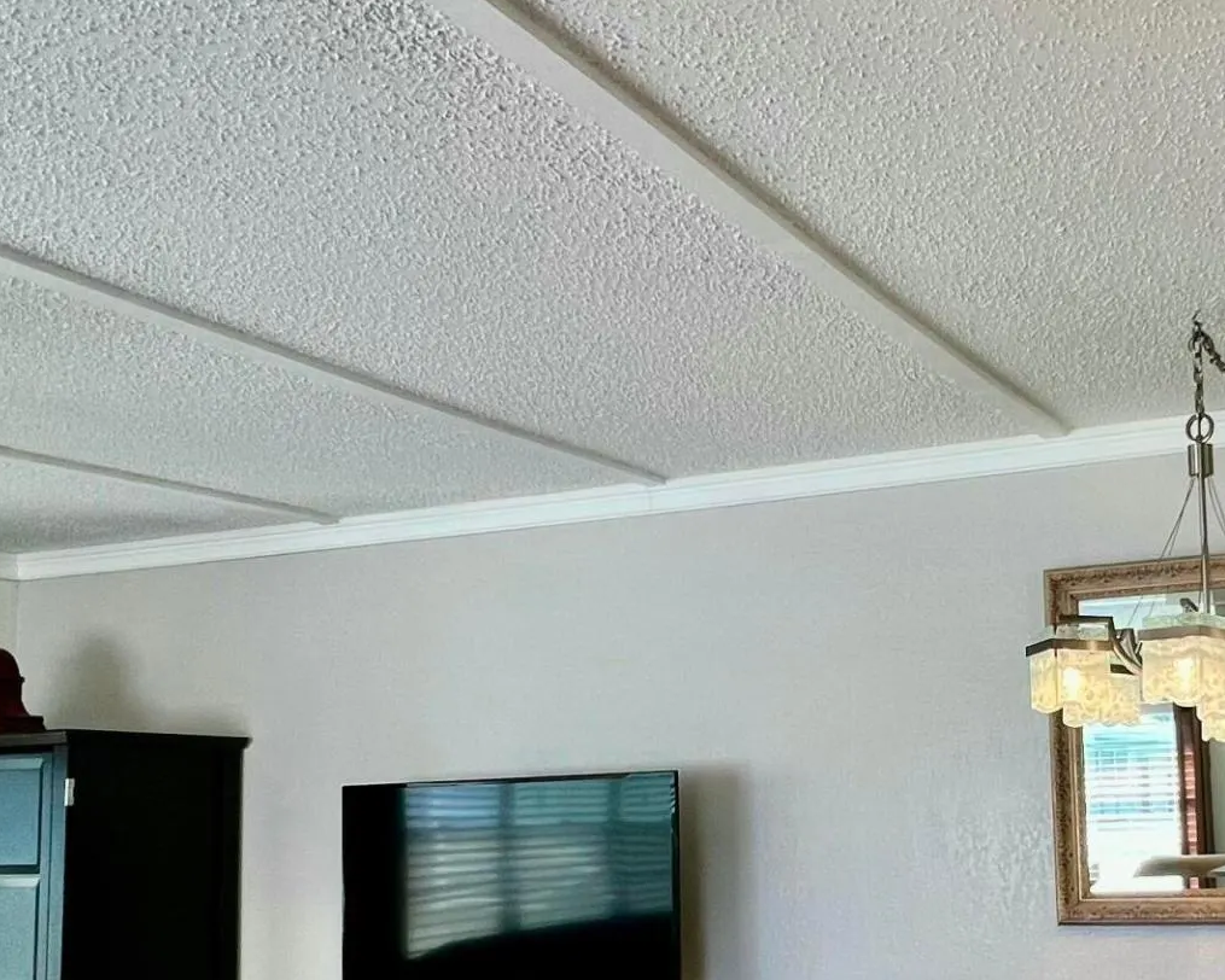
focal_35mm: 36
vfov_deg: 40.3
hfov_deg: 46.4
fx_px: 1305
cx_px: 1056
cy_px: 700
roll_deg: +2.0
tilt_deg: +3.4
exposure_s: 1/120
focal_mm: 1.57
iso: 100
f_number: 1.8
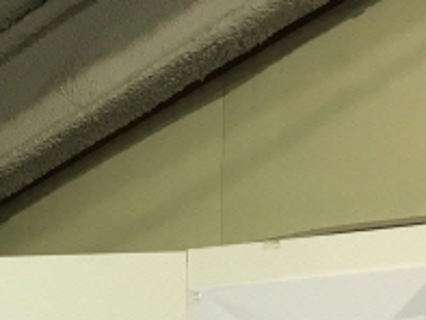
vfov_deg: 9.7
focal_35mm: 141
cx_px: -216
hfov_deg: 13.2
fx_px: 1736
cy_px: 677
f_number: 2.2
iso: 50
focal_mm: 4.15
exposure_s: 1/30
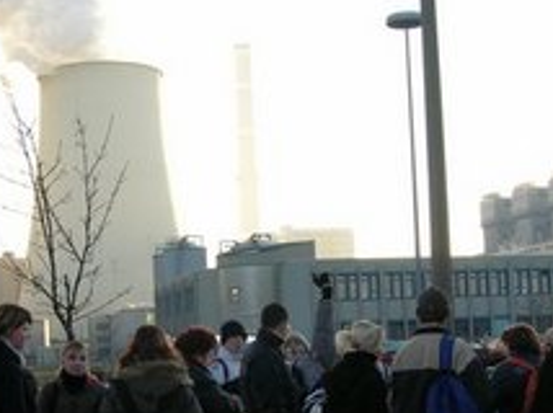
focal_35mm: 70
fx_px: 1117
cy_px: 338
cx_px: 240
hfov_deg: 27.8
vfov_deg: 20.7
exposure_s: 1/107
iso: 50
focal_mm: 5.7
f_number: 4.9
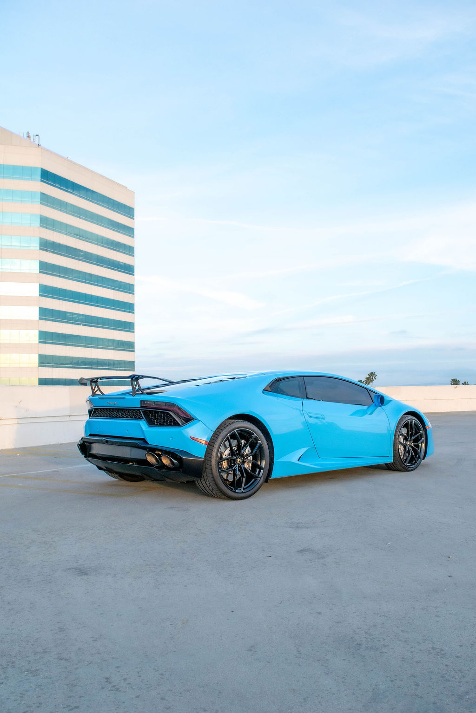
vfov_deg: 61.9
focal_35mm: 30
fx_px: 595
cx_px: 238
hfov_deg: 43.6
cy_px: 356
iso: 400
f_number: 8
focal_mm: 20
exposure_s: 1/250
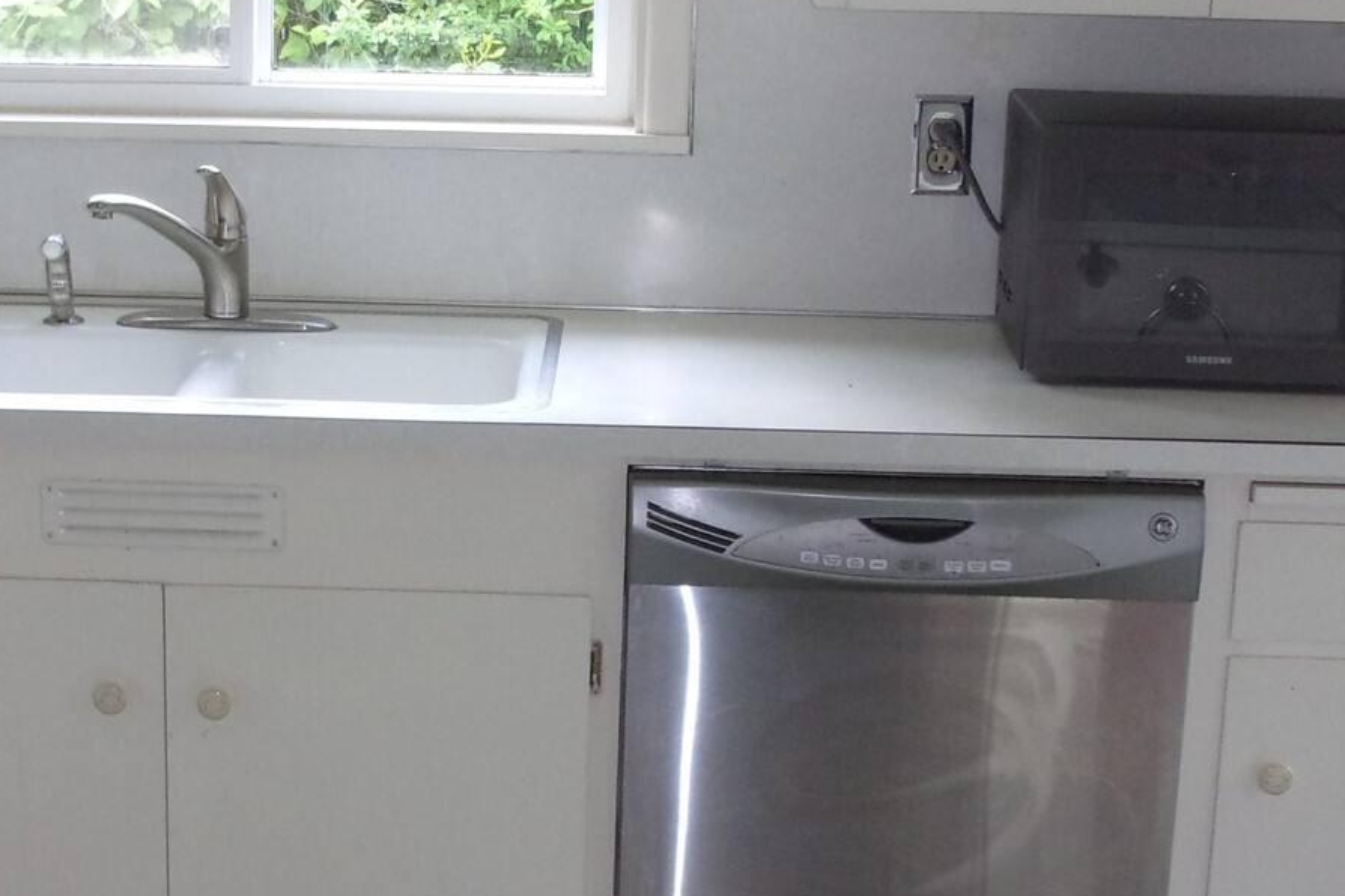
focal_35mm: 80
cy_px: 570
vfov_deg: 17.0
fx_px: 2989
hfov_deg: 25.2
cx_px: 462
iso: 250
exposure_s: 1/34
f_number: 4.7
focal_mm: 7.8
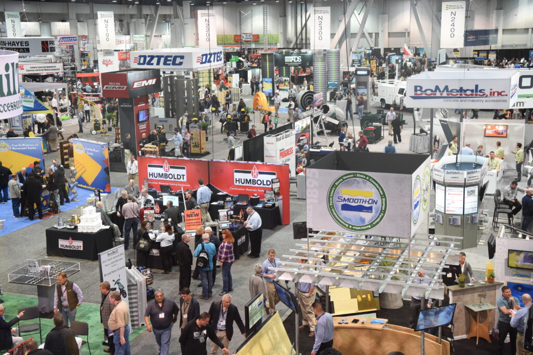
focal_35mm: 50
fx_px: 740
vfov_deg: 27.0
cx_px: 266
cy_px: 178
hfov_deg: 39.6
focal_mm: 50
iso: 4000
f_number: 4.5
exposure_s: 1/160
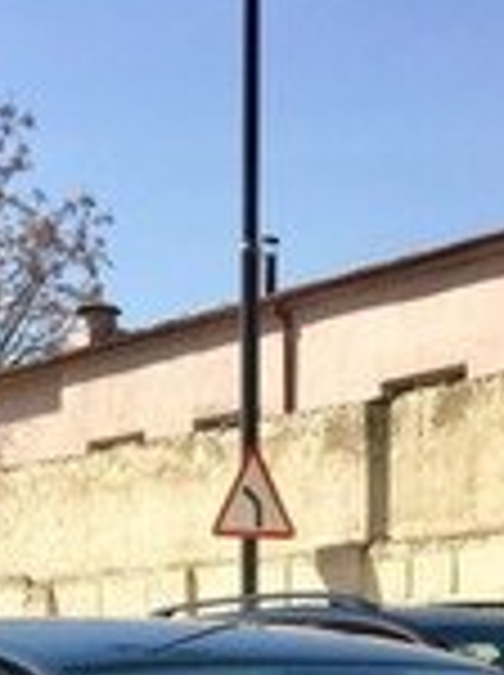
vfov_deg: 17.7
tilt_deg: -11.6
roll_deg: +0.0
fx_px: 1869
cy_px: 1089
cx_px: 198
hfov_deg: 15.3
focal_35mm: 96
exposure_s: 1/1399
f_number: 2.2
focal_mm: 4.15
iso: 25
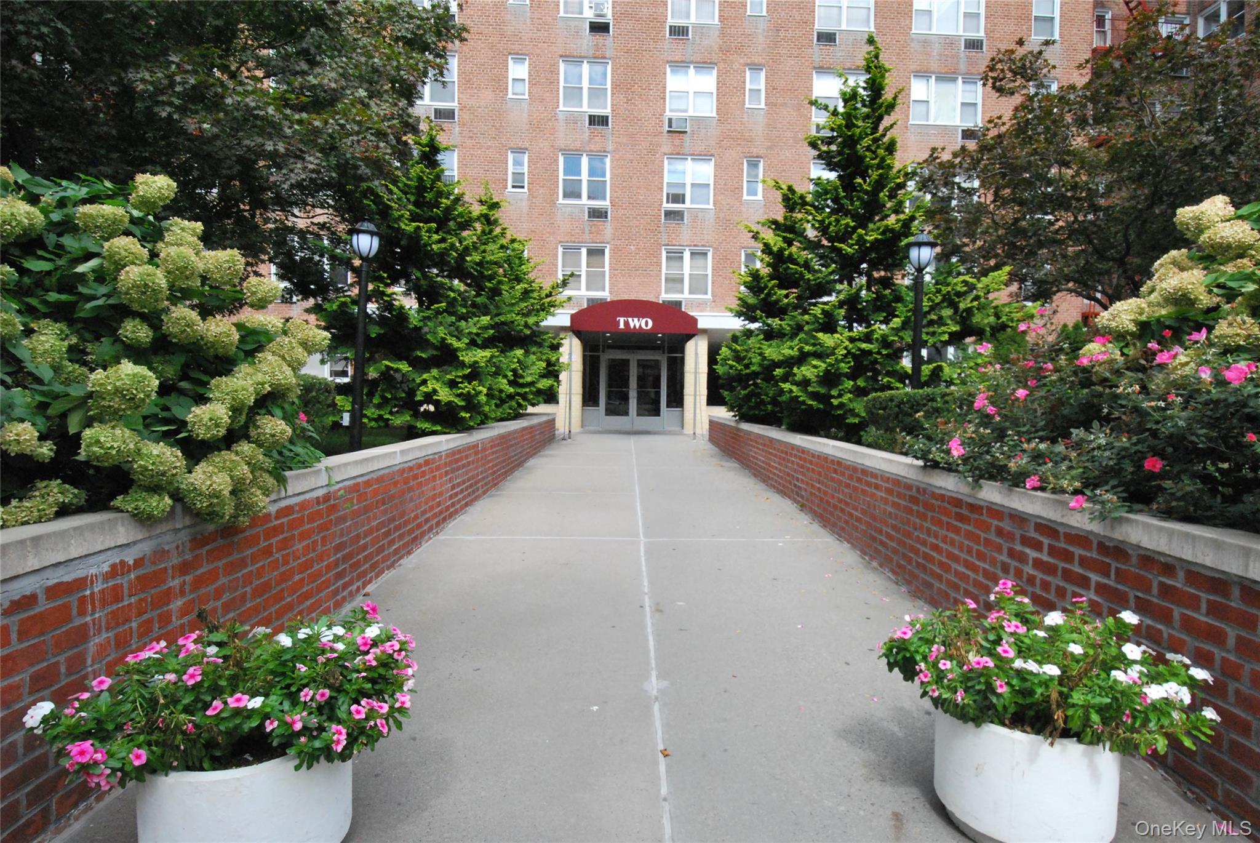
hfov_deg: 85.4
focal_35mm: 20
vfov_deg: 63.3
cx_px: 630
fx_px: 683
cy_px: 422
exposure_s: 1/800
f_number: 14
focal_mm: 13
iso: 1600
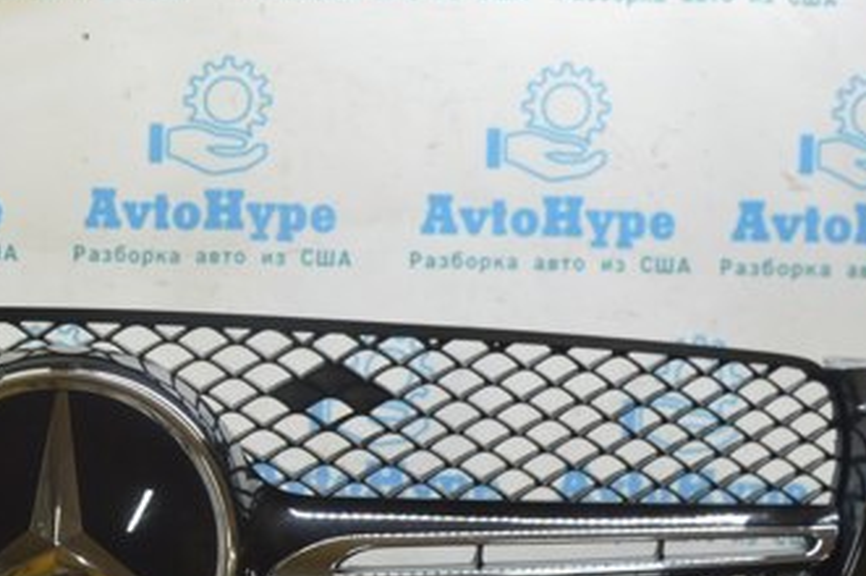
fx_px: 1465
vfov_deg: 22.1
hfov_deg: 31.2
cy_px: 412
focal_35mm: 61
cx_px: 68
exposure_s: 1/20
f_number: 5.6
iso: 400
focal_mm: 21
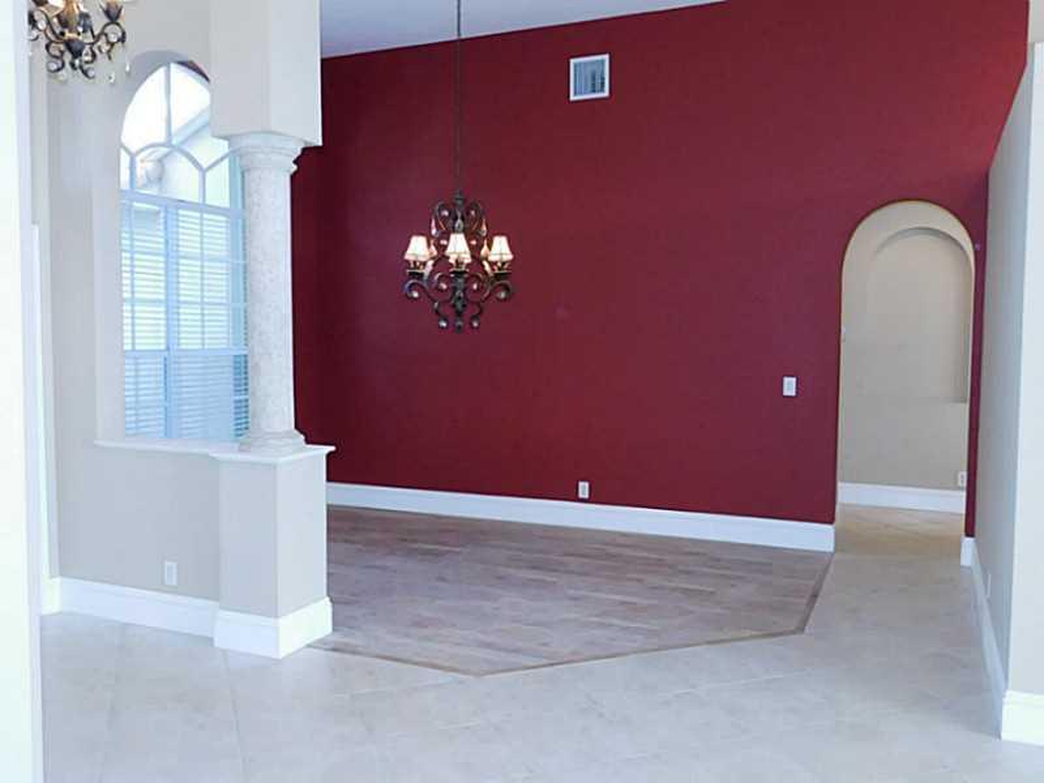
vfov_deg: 46.8
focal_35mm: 30
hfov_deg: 60.0
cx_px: 522
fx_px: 905
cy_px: 392
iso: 220
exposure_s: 1/30
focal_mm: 5.3
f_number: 3.2
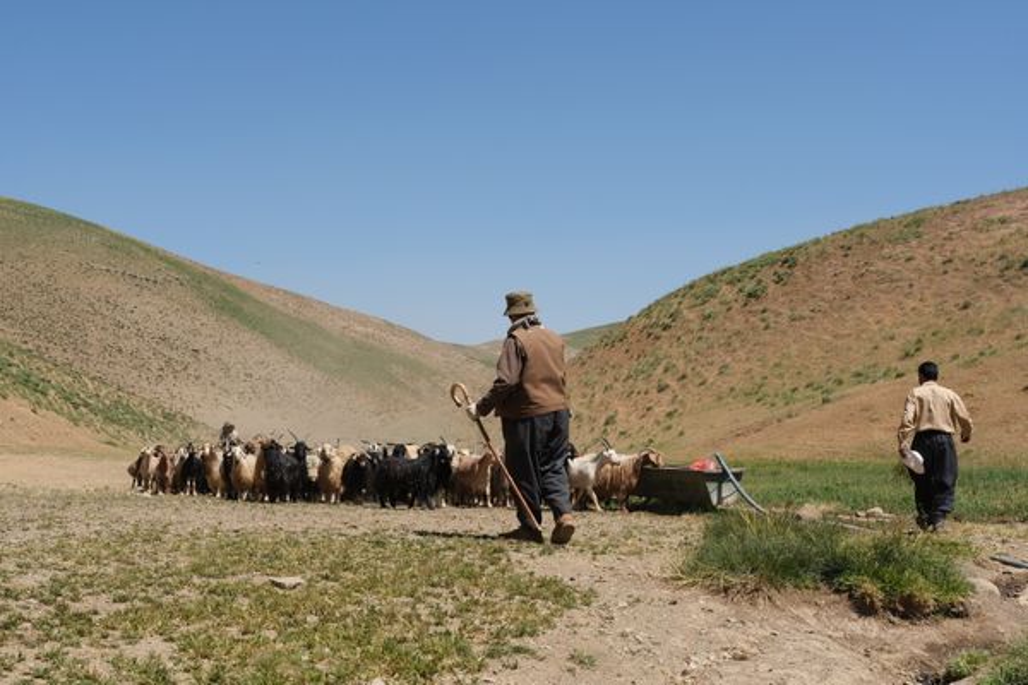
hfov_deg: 47.4
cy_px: 342
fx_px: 1171
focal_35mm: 41
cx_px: 514
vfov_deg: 32.6
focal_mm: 27.1
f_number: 8
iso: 640
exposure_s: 1/1800
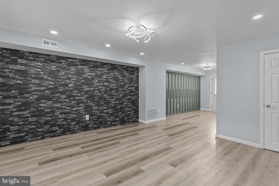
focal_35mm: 17
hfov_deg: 93.3
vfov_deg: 70.4
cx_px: 140
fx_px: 132
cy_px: 93
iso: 400
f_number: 8
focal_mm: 17
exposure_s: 1/8
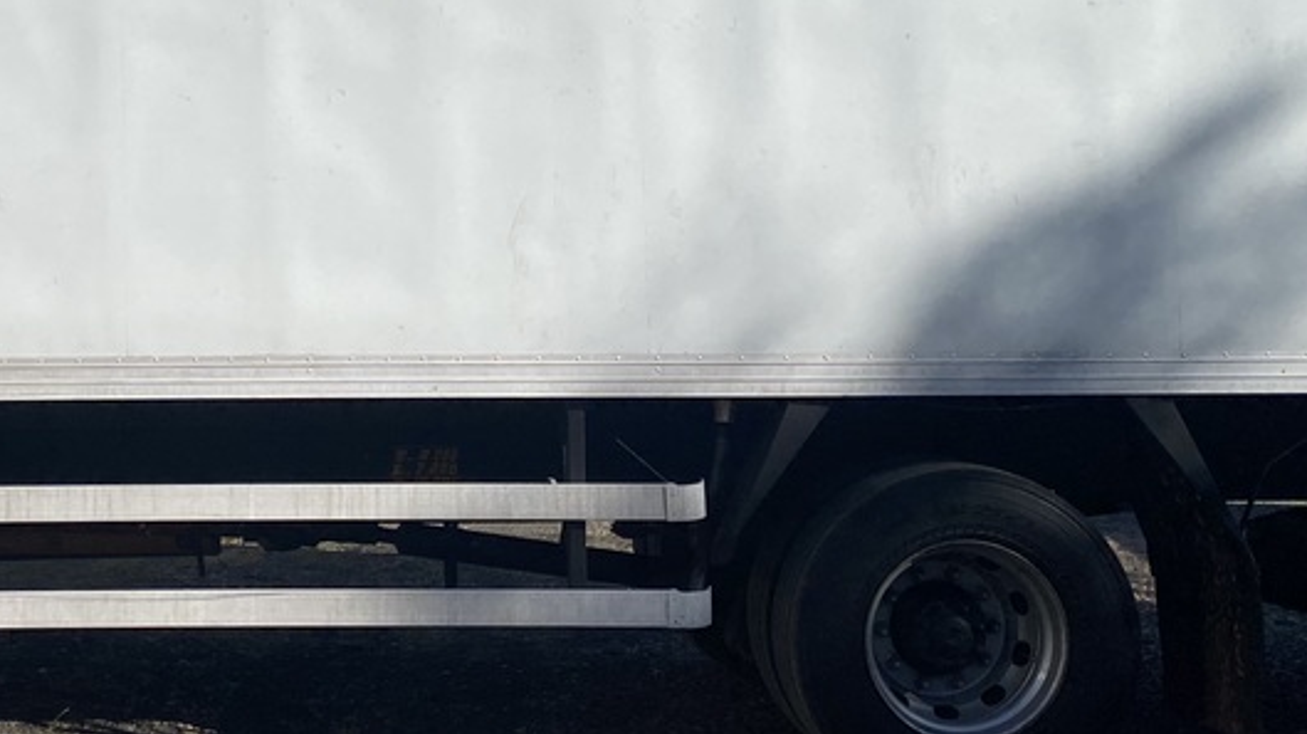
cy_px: 153
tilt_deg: +0.9
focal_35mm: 61
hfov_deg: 33.0
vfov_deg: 19.5
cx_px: 194
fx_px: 2113
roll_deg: -1.3
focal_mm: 4.25
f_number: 1.8
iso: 32
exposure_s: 1/5236
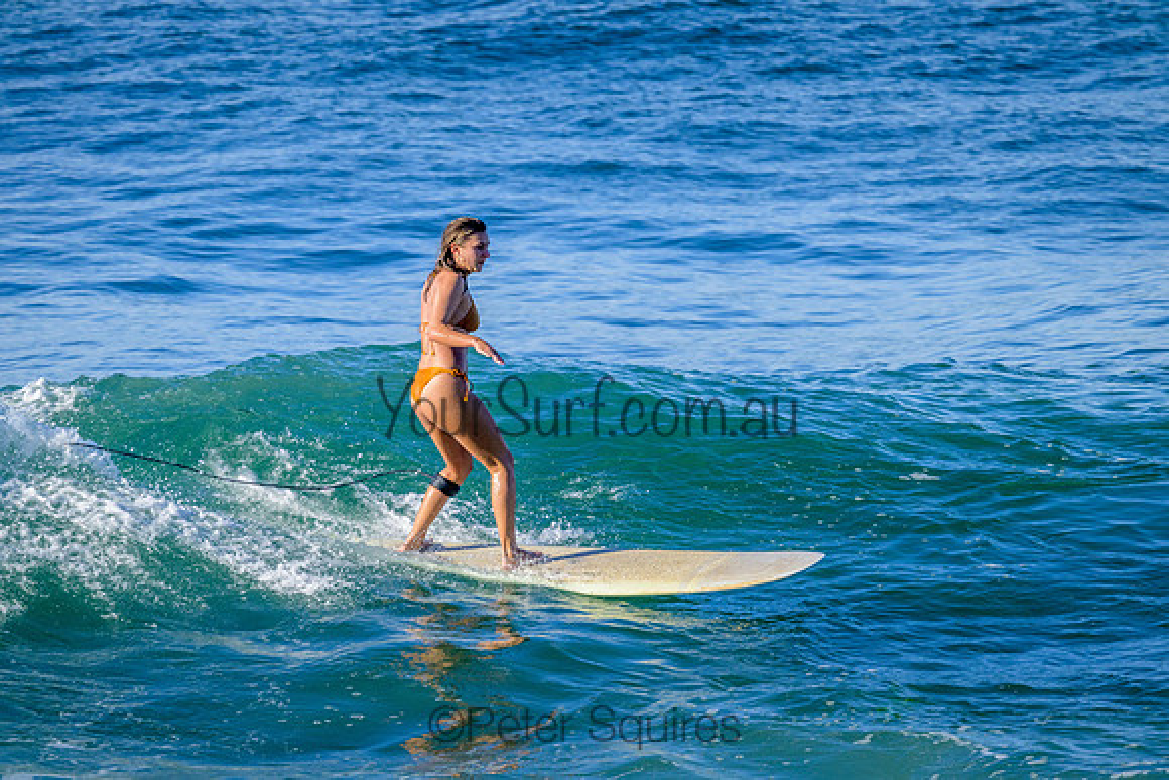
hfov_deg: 4.2
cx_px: 584
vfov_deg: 2.8
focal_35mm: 490
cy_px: 390
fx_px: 15914
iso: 900
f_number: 10
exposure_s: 1/2000
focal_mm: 490
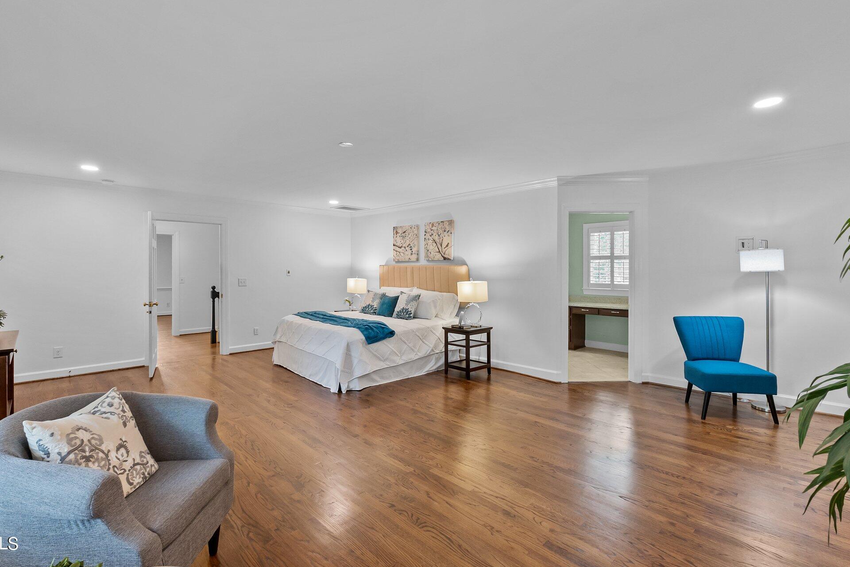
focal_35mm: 16
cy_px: 269
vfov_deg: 73.7
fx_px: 378
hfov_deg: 96.7
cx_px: 425
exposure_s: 1/8
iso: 500
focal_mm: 10
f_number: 7.1
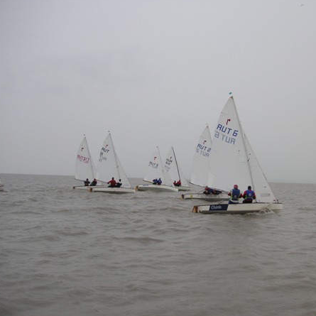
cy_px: 167
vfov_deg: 36.0
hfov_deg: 35.8
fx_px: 485
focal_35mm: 47
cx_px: 205
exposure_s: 1/350
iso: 50
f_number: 2.8
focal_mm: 6.1
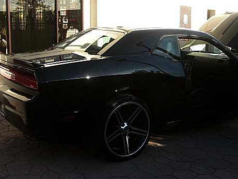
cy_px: 88
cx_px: 150
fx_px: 344
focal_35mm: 50
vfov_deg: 29.1
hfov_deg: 37.9
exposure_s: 1/250
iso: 50
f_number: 2.8
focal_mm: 6.3
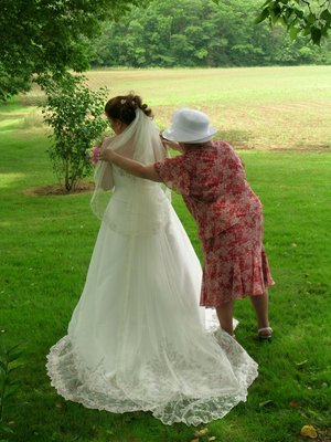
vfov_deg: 17.7
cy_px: 221
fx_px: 1415
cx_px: 166
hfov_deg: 13.3
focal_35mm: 111
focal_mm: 11.1
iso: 50
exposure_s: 1/103
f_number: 4.9
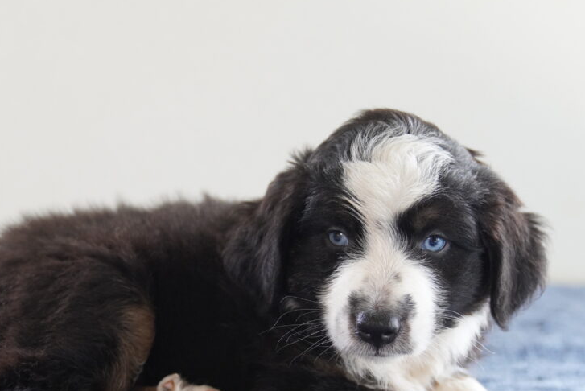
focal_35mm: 70
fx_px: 1134
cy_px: 270
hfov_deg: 28.9
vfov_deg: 19.5
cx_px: 245
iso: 1600
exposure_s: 1/160
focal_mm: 33
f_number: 2.8
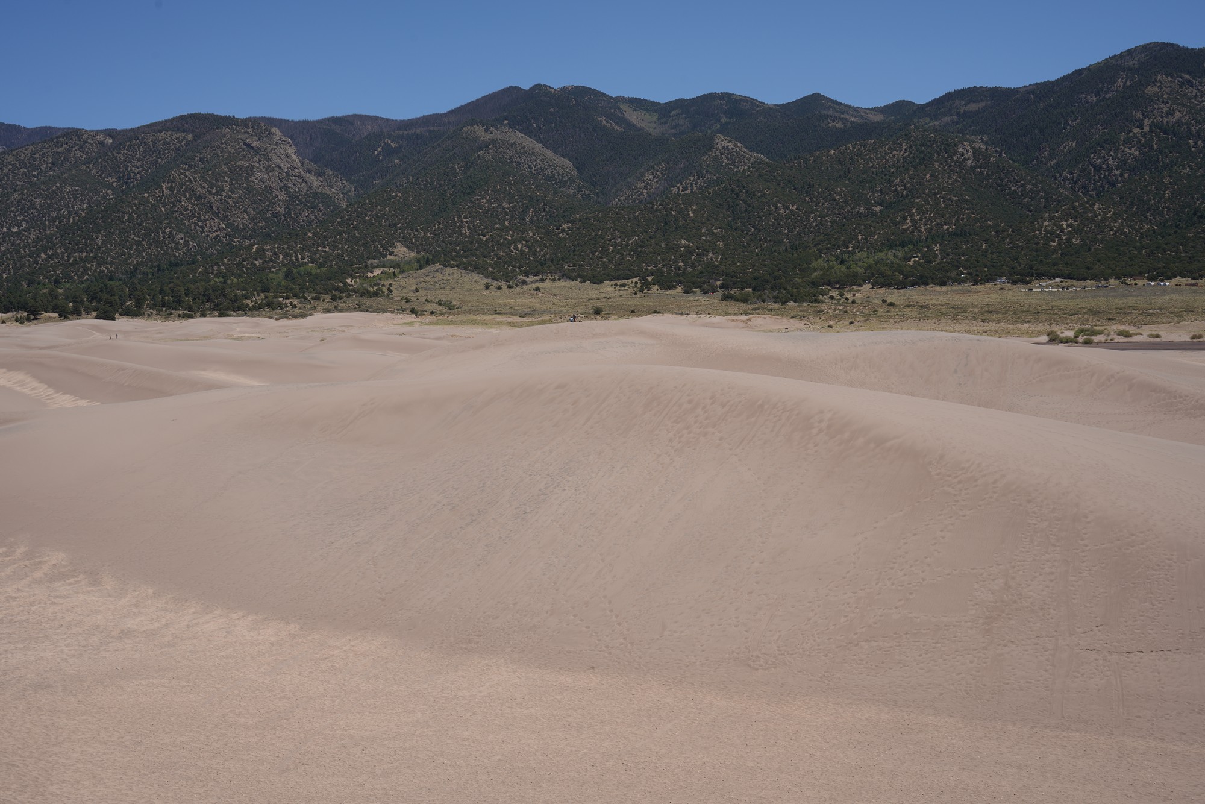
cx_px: 602
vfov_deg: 29.9
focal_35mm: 45
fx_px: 1506
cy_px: 402
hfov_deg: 43.6
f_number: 13
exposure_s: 1/160
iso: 80
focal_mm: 45
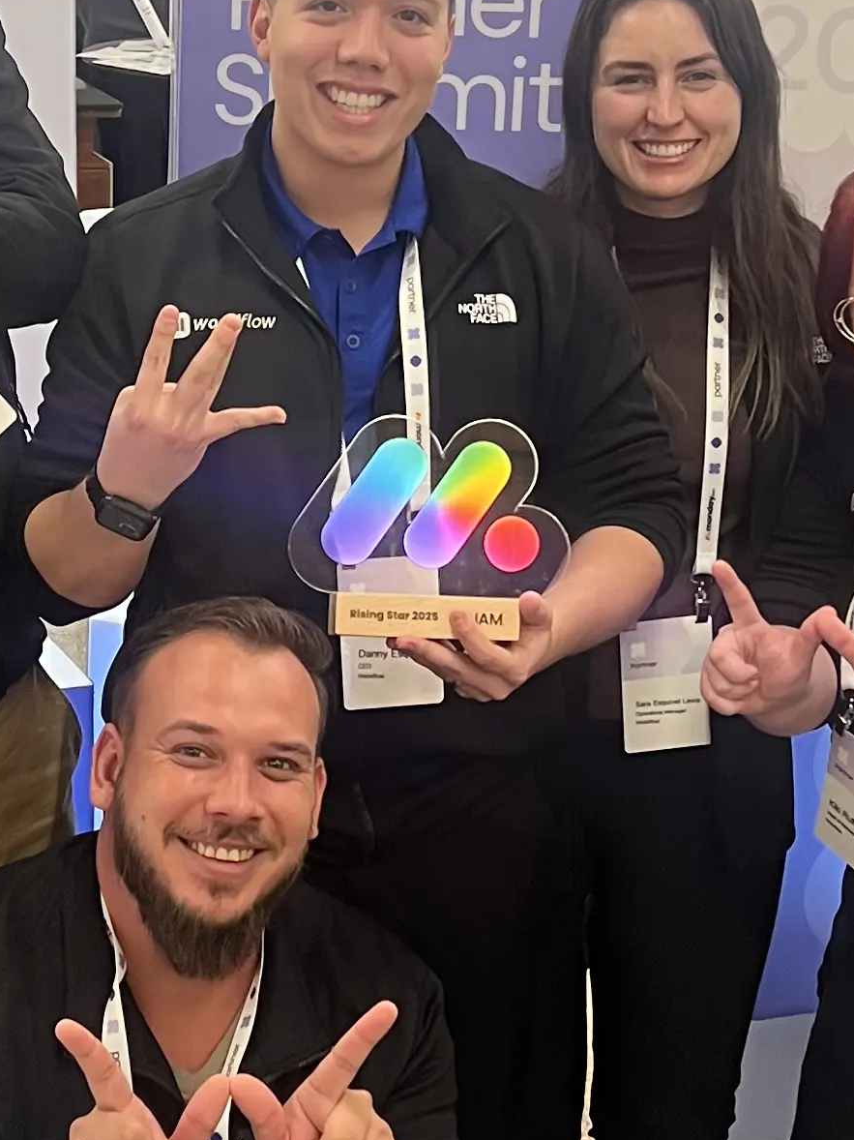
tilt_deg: -13.0
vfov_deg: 22.0
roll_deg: -0.7
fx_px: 2929
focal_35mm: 89
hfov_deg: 16.6
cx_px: 280
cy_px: 532
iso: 80
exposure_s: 1/50
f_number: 1.5
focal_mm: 5.7
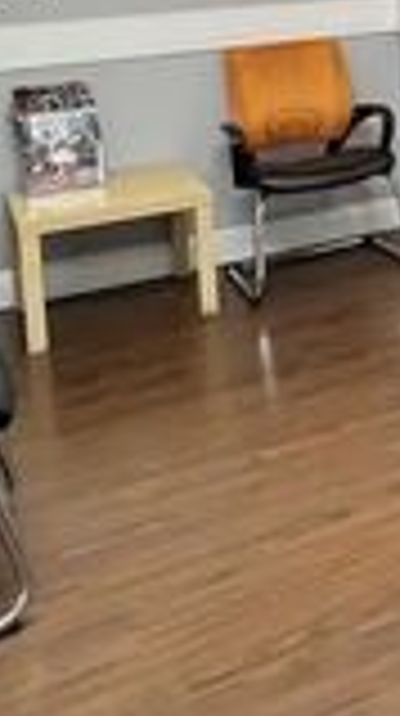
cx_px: 926
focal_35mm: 57
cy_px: -23
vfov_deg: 33.1
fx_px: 1079
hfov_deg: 14.7
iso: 200
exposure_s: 1/60
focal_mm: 1.57
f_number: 1.8
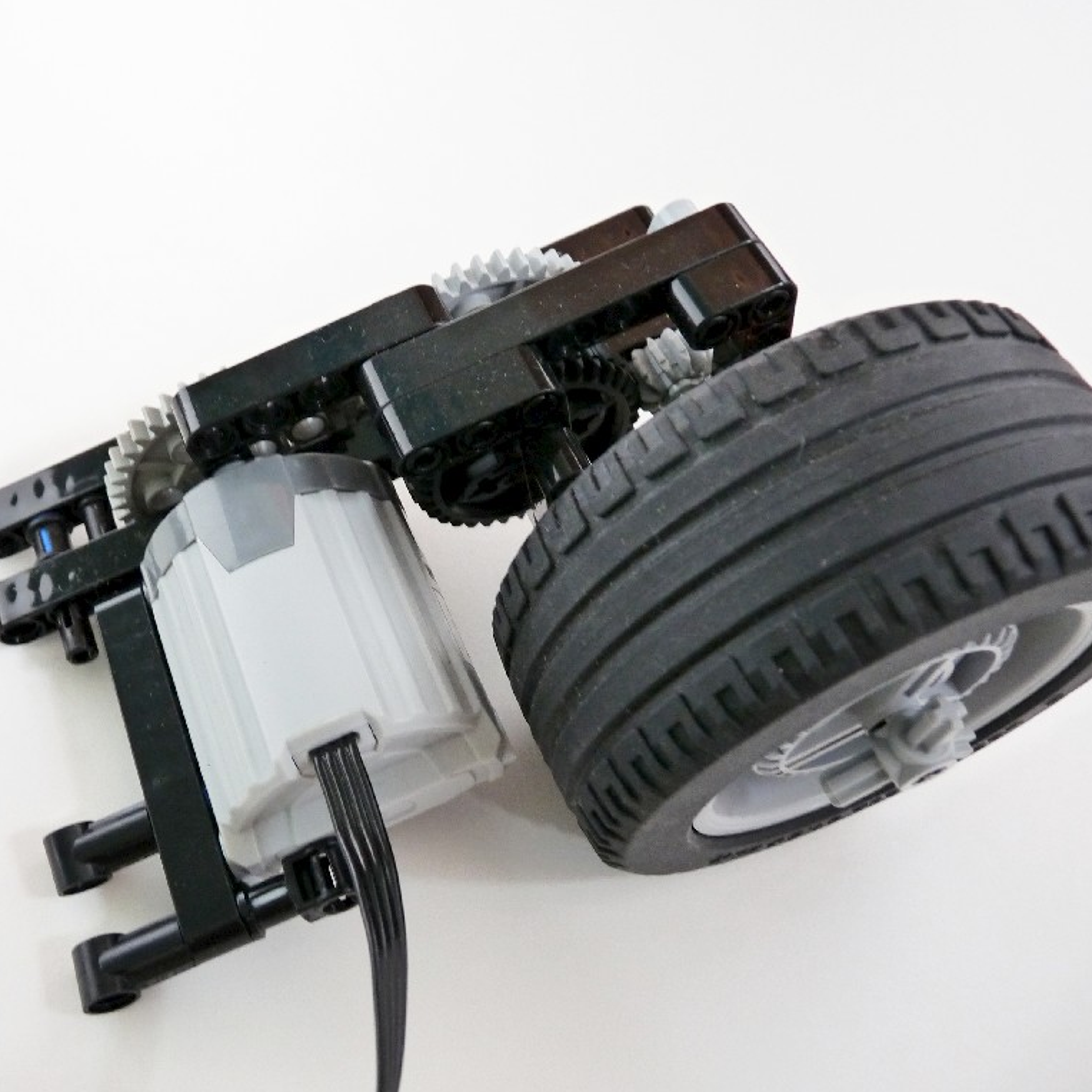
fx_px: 1142
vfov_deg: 51.1
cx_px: 406
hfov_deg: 50.6
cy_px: 545
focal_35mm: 32
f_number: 2.8
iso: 250
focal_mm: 4.8
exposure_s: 1/30
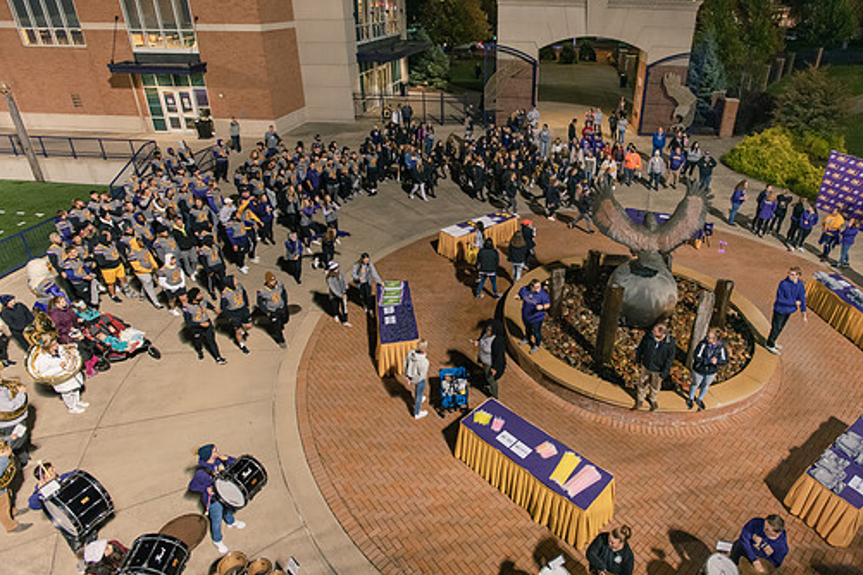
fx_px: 527
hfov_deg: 78.1
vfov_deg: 57.0
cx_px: 493
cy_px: 245
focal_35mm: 22
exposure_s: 1/60
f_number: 4.5
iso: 2500
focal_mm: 19
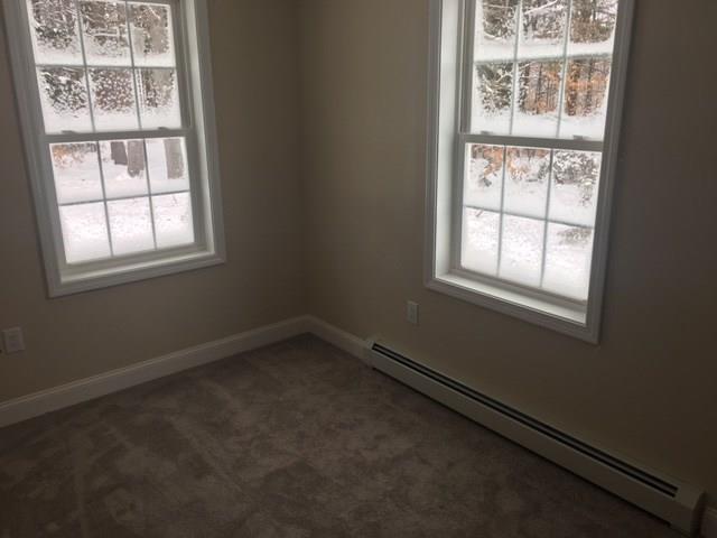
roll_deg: +1.3
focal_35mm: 29
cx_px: 358
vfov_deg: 48.2
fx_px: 601
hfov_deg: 61.7
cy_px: 269
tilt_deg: -16.2
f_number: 2.2
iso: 32
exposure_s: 1/120
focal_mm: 4.15
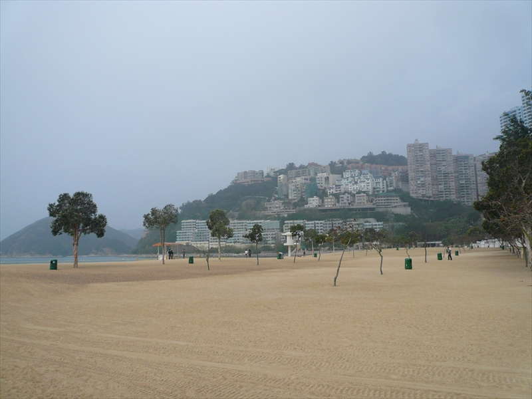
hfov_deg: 63.4
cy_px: 200
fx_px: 430
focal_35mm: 28
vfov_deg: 49.7
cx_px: 266
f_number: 8
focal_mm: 4.6
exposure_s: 1/320
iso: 100
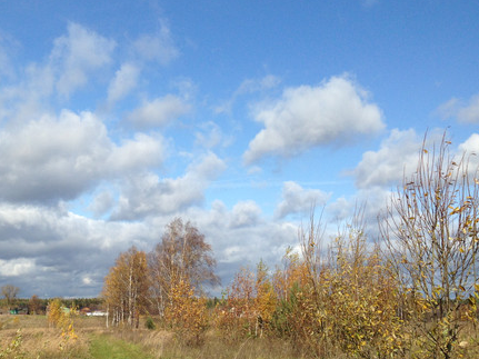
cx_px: 131
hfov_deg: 38.1
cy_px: 233
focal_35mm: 49
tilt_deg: +5.2
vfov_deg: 29.5
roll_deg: +0.9
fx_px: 678
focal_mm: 4.12
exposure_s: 1/2169
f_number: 2.4
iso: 50
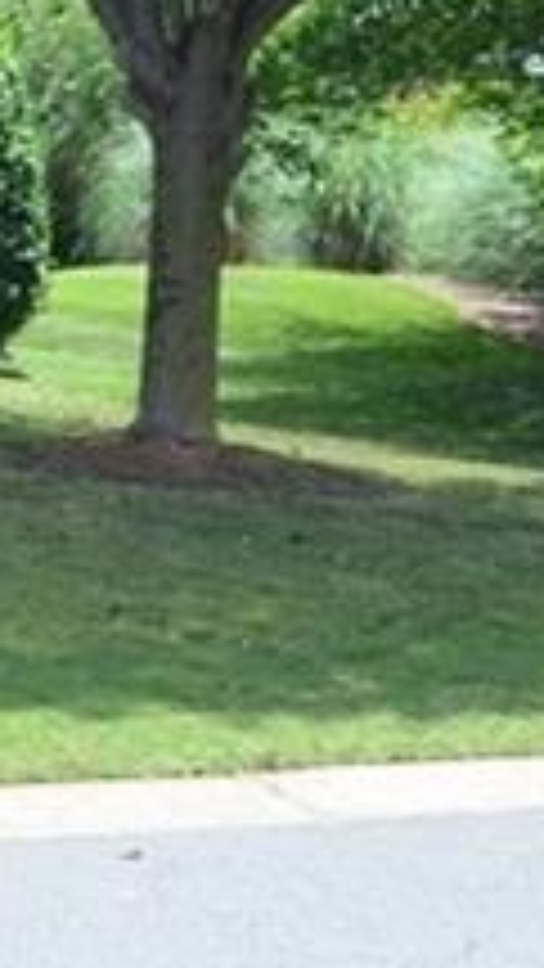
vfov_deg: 14.4
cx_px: -908
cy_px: 290
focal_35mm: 149
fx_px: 3819
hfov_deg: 7.4
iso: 200
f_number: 7.1
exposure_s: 1/200
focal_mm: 20
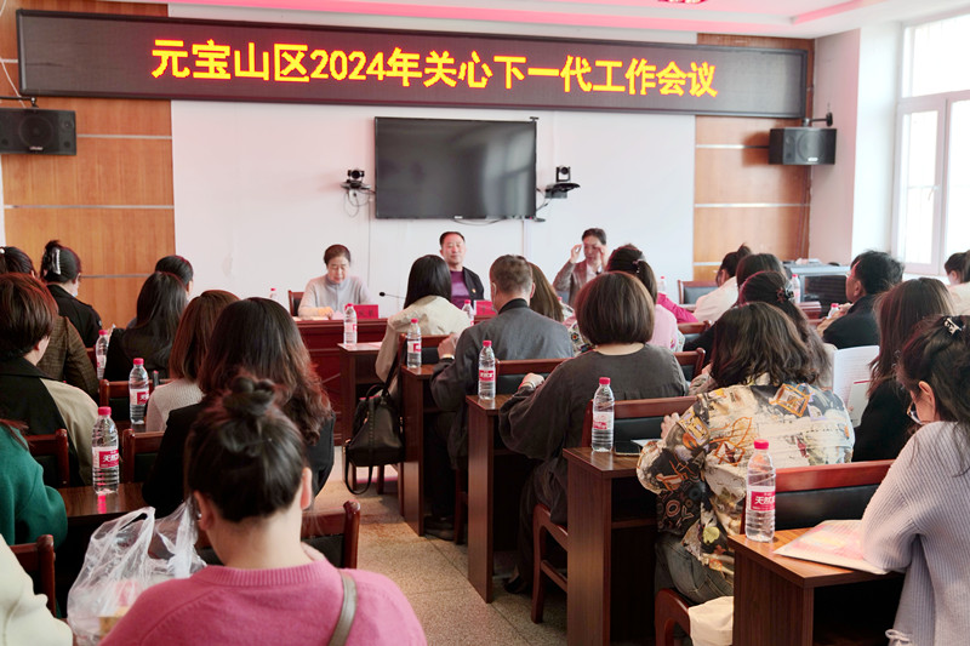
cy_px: 323
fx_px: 1104
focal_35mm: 41
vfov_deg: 32.6
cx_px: 485
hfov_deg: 47.4
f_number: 4
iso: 250
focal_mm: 41
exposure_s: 1/60
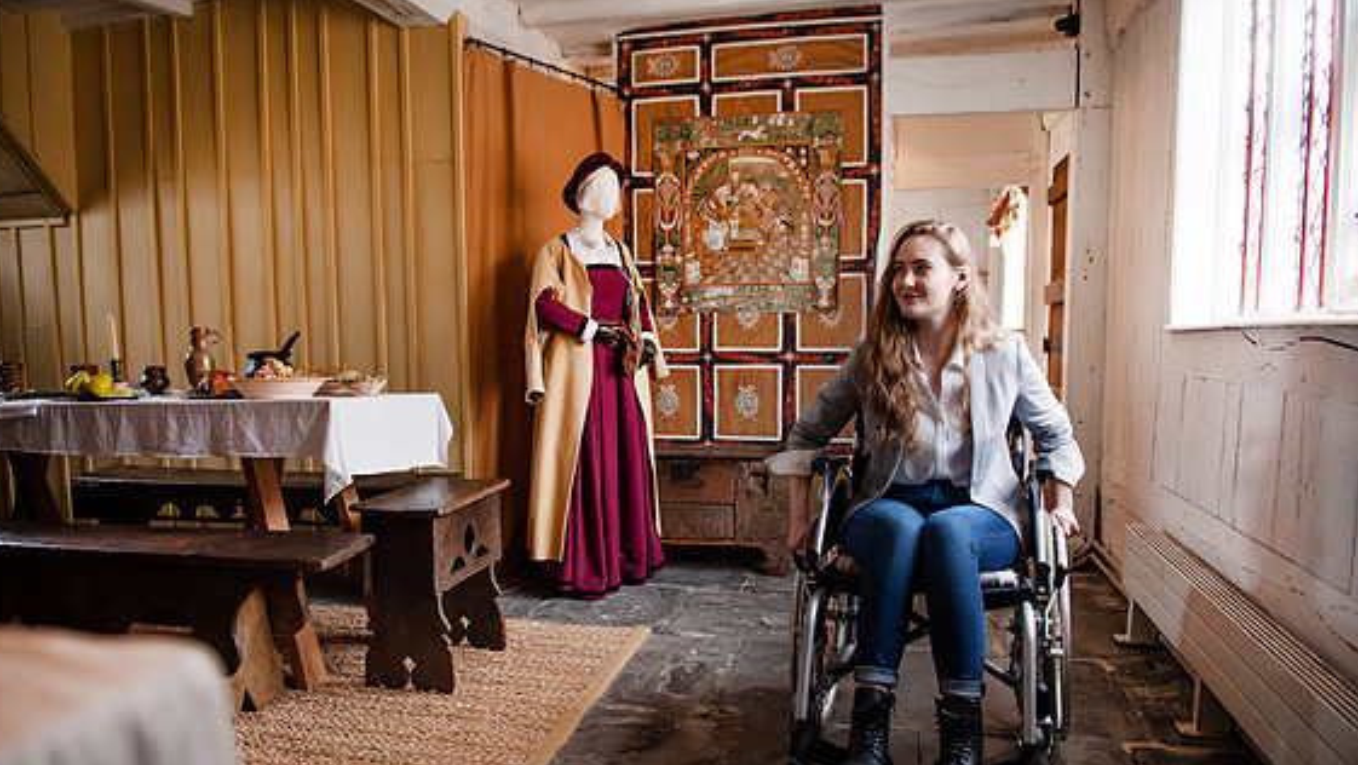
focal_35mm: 26
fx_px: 937
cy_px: 425
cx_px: 666
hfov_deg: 71.9
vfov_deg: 44.4
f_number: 2.8
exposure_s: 1/100
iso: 640
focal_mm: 24
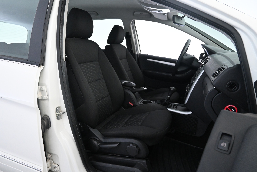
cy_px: 86
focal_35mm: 24
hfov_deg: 73.7
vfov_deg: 53.1
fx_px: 171
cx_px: 128
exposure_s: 1/80
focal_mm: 16
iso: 4000
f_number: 4.5
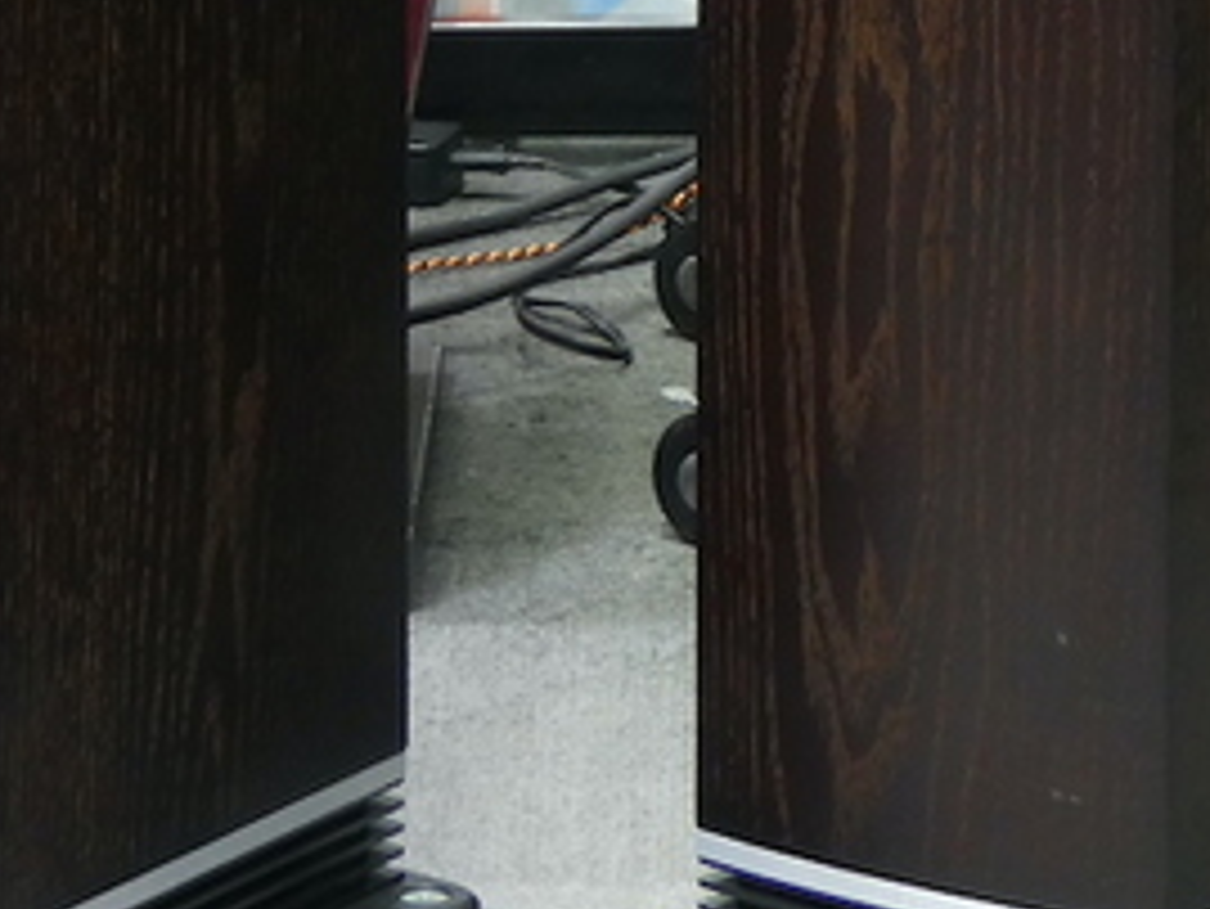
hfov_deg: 7.9
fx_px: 8743
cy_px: -382
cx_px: 576
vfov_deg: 5.9
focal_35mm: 250
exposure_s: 1/2
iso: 200
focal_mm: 12.5
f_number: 4.5
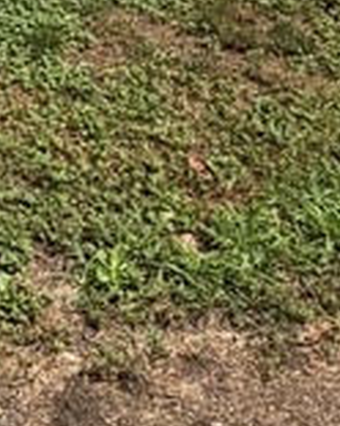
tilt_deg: -11.1
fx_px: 1132
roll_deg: +3.6
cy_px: -154
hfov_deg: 14.5
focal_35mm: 90
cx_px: -313
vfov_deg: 19.3
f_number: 2.2
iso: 20
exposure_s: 1/789
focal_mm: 2.22
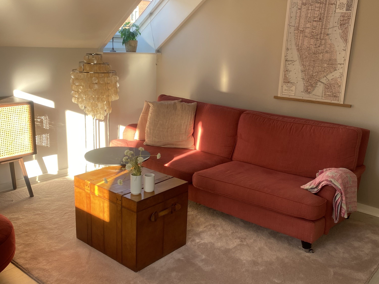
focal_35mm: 35
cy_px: 152
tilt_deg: -15.4
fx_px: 383
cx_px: 189
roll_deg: -2.3
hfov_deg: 52.6
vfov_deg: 40.7
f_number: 1.8
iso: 40
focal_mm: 4.25
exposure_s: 1/122
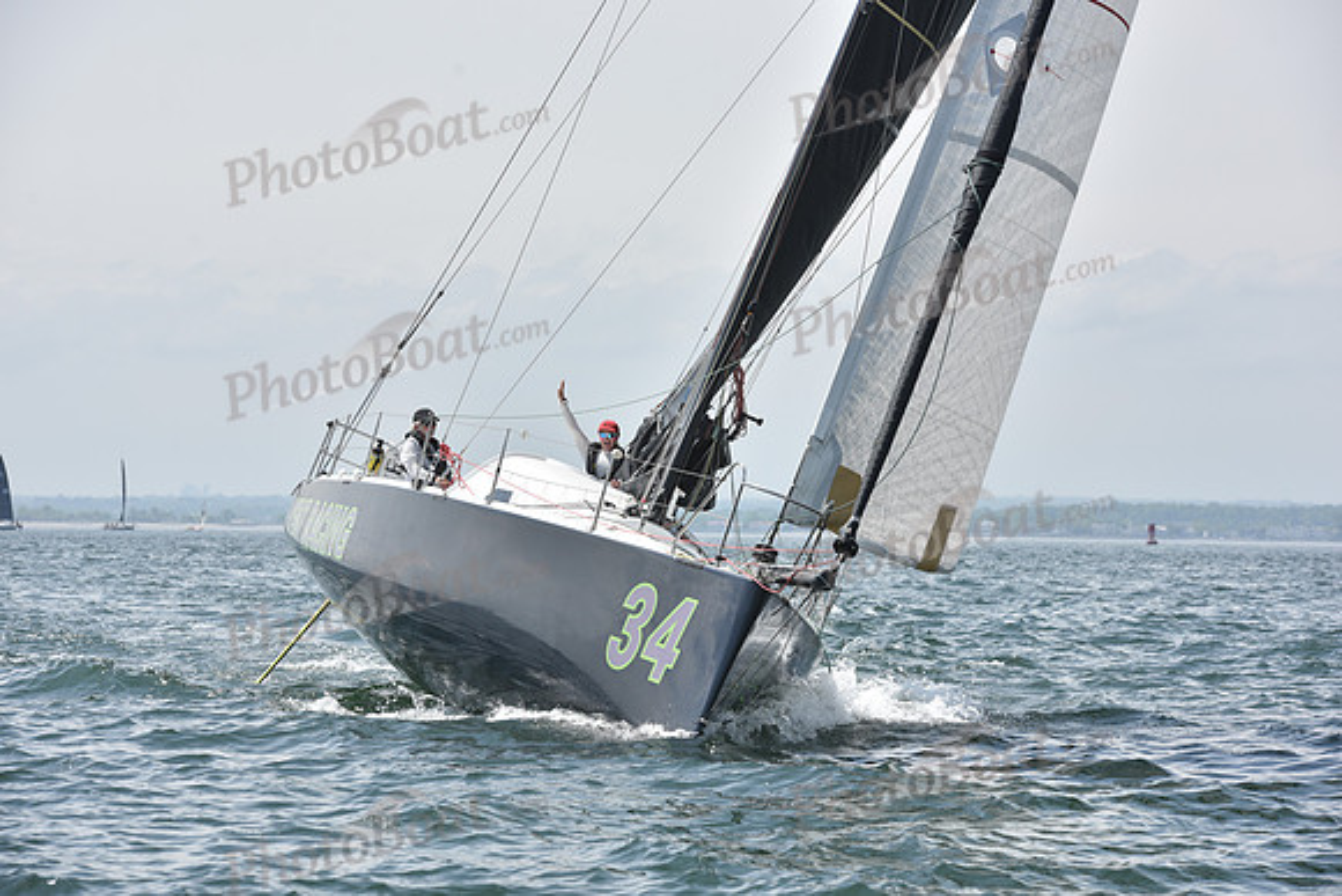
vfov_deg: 10.2
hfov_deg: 15.2
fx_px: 5033
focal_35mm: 135
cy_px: 448
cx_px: 671
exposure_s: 1/800
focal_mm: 135
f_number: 9
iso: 200
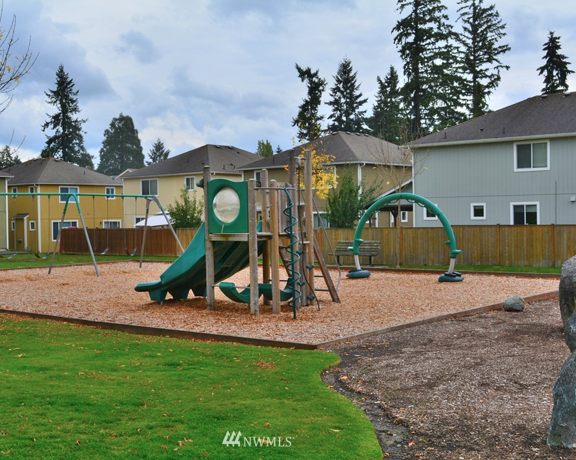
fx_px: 818
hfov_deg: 38.7
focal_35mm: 48
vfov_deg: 31.4
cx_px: 258
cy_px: 230
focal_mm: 28
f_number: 11
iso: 125
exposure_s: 1/125
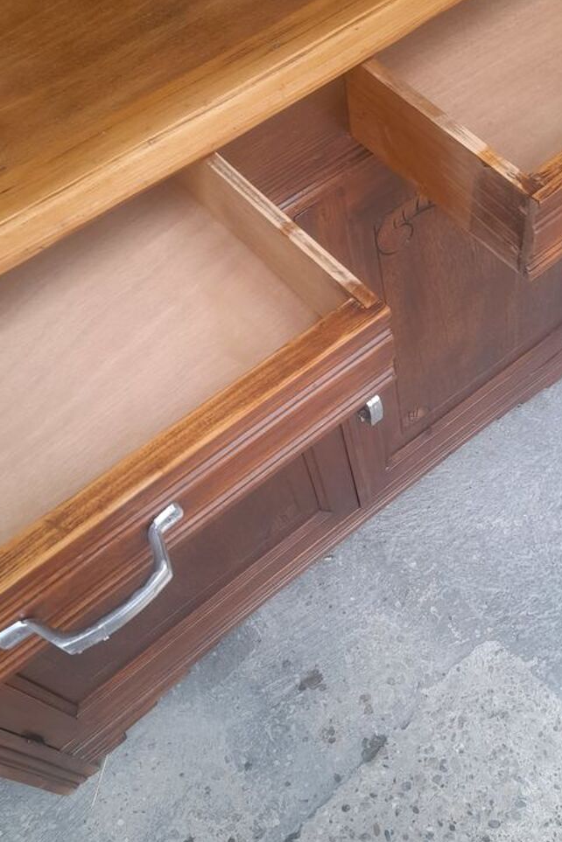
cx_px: 382
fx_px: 843
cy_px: 370
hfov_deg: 36.4
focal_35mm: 36
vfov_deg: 53.0
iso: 40
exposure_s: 1/50
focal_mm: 4.6
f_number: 2
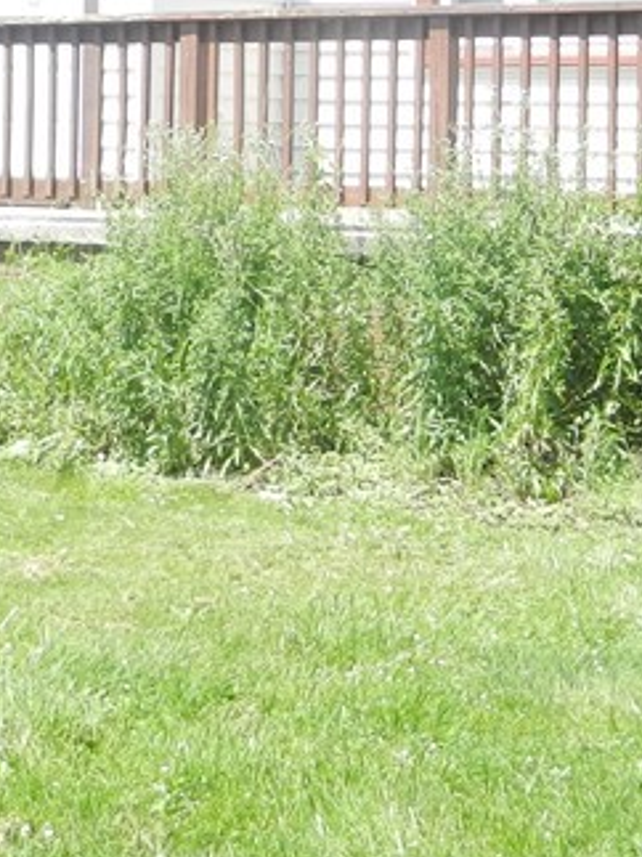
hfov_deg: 16.0
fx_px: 2277
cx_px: 446
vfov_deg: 21.0
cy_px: 119
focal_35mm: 92
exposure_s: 1/400
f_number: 3.6
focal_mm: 5.1
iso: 160
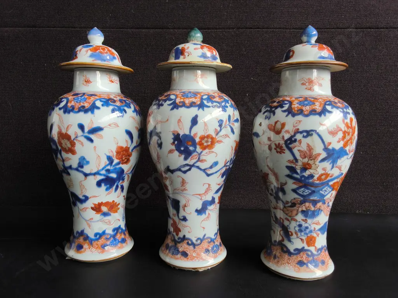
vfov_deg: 51.4
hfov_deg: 65.3
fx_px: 310
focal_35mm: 27
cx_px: 199
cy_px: 149
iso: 32
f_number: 2
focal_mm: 2.87
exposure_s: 1/113
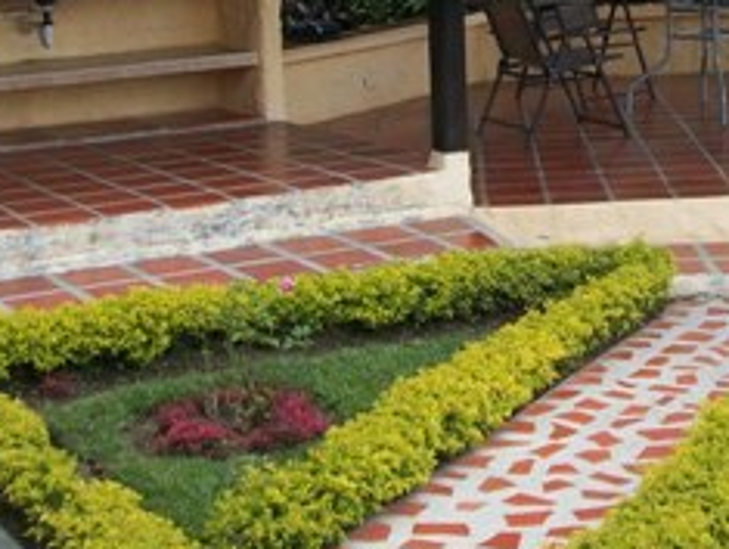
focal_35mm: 87
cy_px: -25
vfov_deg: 16.6
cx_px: 499
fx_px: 1835
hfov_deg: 22.4
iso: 80
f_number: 2.9
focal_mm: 5.7
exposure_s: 1/500
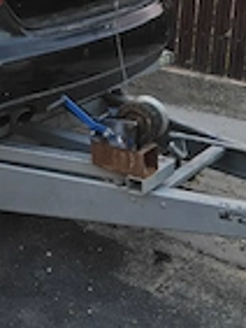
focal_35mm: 68
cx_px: -72
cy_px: 56
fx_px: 643
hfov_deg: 19.9
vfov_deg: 27.8
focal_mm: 5.59
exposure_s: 1/169
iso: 80
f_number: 1.8
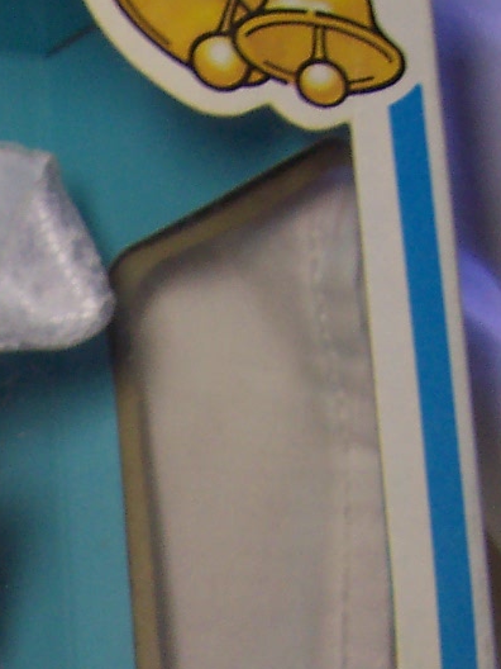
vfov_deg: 15.9
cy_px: 915
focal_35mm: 116
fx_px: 2239
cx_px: -137
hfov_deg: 12.4
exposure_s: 1/30
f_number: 2.8
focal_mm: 5.6
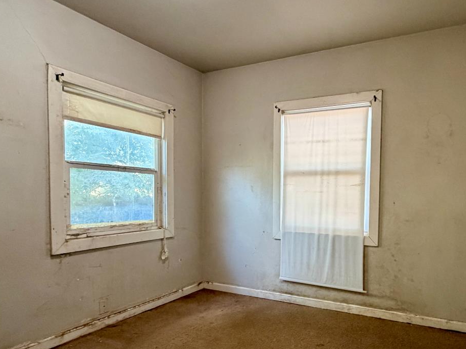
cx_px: 319
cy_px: 209
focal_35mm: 23
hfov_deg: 71.2
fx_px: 310
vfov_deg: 58.4
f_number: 2.2
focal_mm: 2.22
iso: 500
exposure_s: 1/60
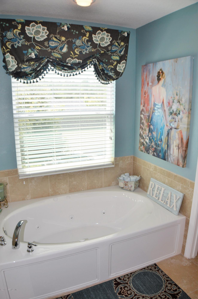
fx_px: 286
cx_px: 99
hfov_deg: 38.2
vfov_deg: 55.2
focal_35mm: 34
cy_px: 150
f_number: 3.8
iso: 200
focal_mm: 23
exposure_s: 1/160
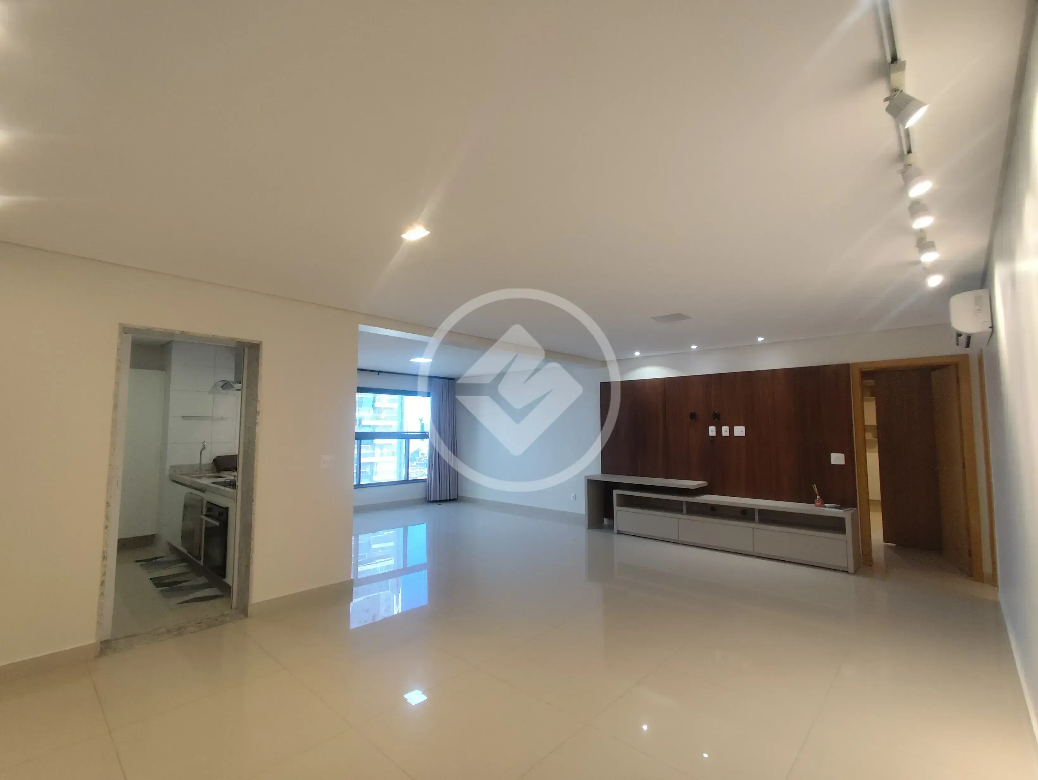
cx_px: 519
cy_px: 390
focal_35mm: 16
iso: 64
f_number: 2.2
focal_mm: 1.65
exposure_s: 1/60
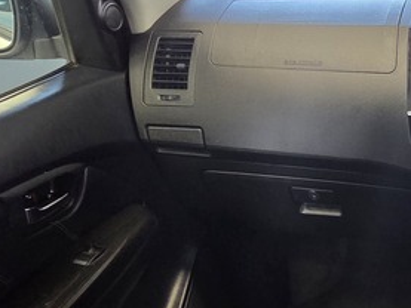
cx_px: 553
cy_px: 296
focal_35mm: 48
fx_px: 570
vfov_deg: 28.7
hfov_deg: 30.1
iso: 250
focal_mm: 2.2
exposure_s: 1/50
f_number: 2.2
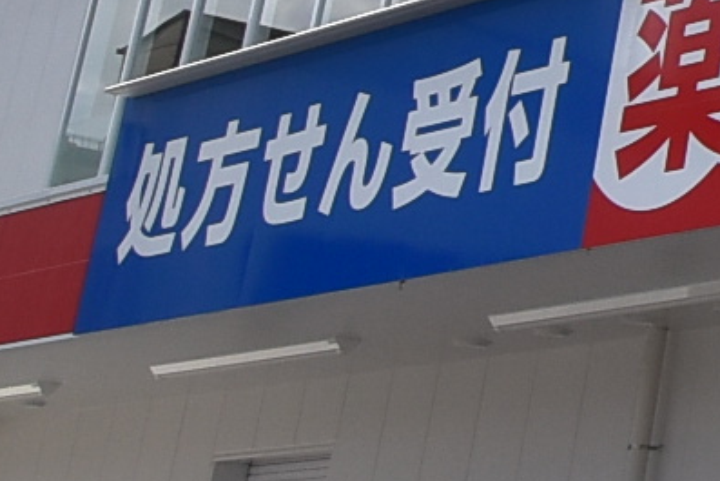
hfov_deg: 13.1
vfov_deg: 11.8
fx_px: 2261
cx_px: 1772
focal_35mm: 113
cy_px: -163
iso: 320
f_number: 11
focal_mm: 10
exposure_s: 1/500
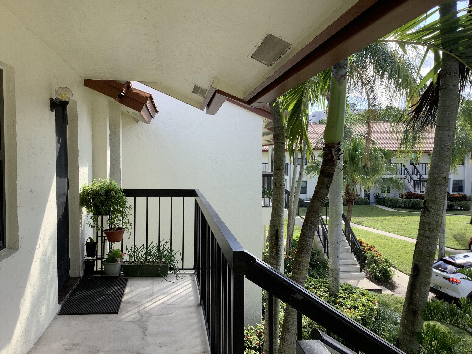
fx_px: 423
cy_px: 177
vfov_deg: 45.4
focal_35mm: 31
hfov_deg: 58.4
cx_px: 236
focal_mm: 3.3
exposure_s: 1/267
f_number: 2.4
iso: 25
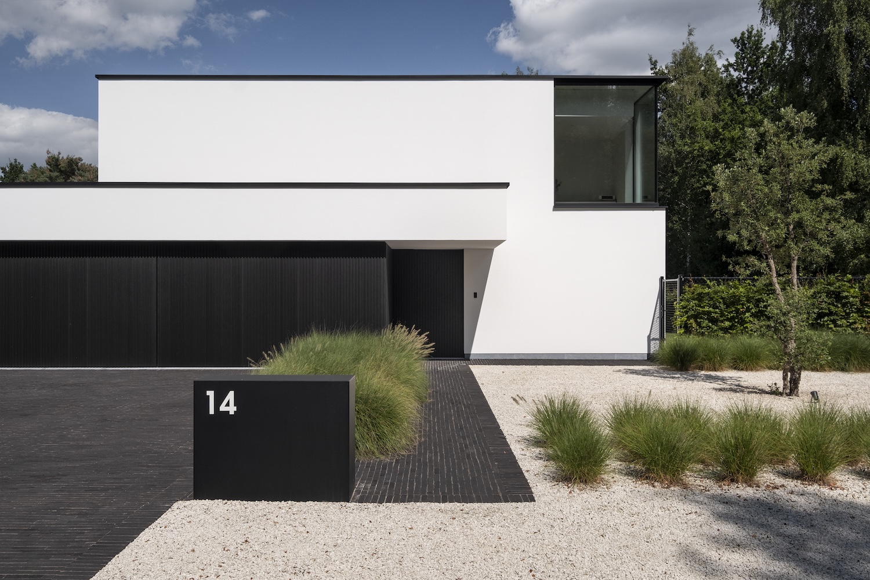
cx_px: 435
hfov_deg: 61.9
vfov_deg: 43.6
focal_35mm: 30
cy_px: 290
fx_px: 725
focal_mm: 20
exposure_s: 1/400
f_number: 8
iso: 200
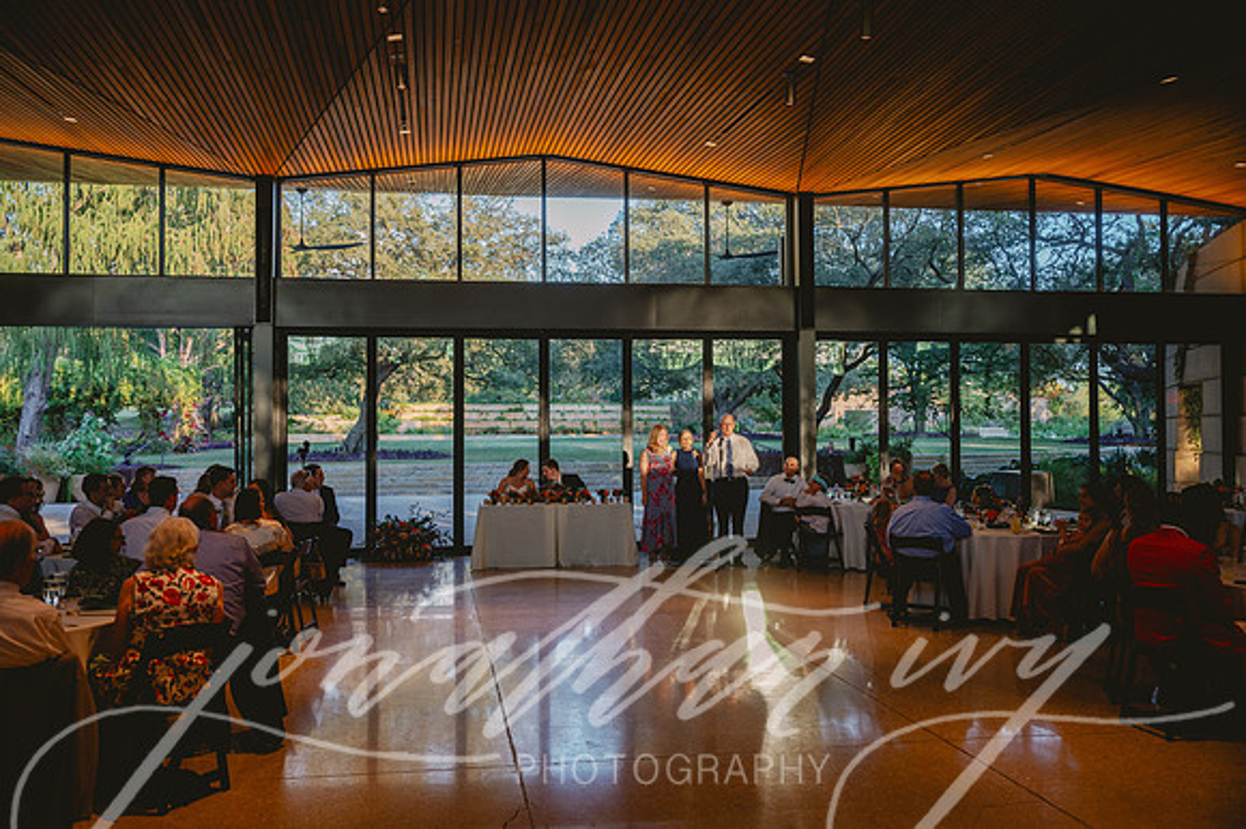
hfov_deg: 60.3
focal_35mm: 31
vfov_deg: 42.3
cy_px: 414
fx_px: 1072
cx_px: 623
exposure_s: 1/400
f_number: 2.8
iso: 250
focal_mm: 31
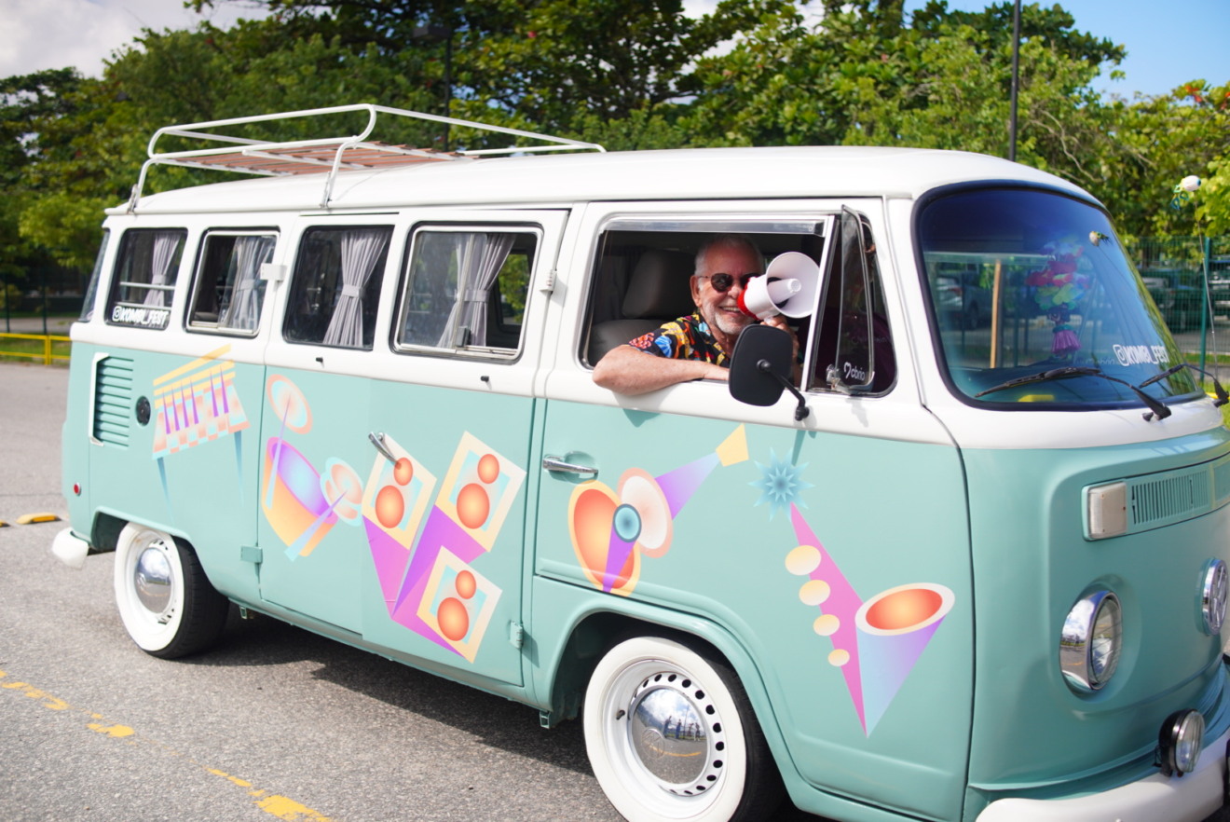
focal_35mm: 34
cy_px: 411
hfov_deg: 55.1
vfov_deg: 38.4
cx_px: 615
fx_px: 1179
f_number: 2.5
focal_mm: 23
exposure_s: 1/60
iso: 125
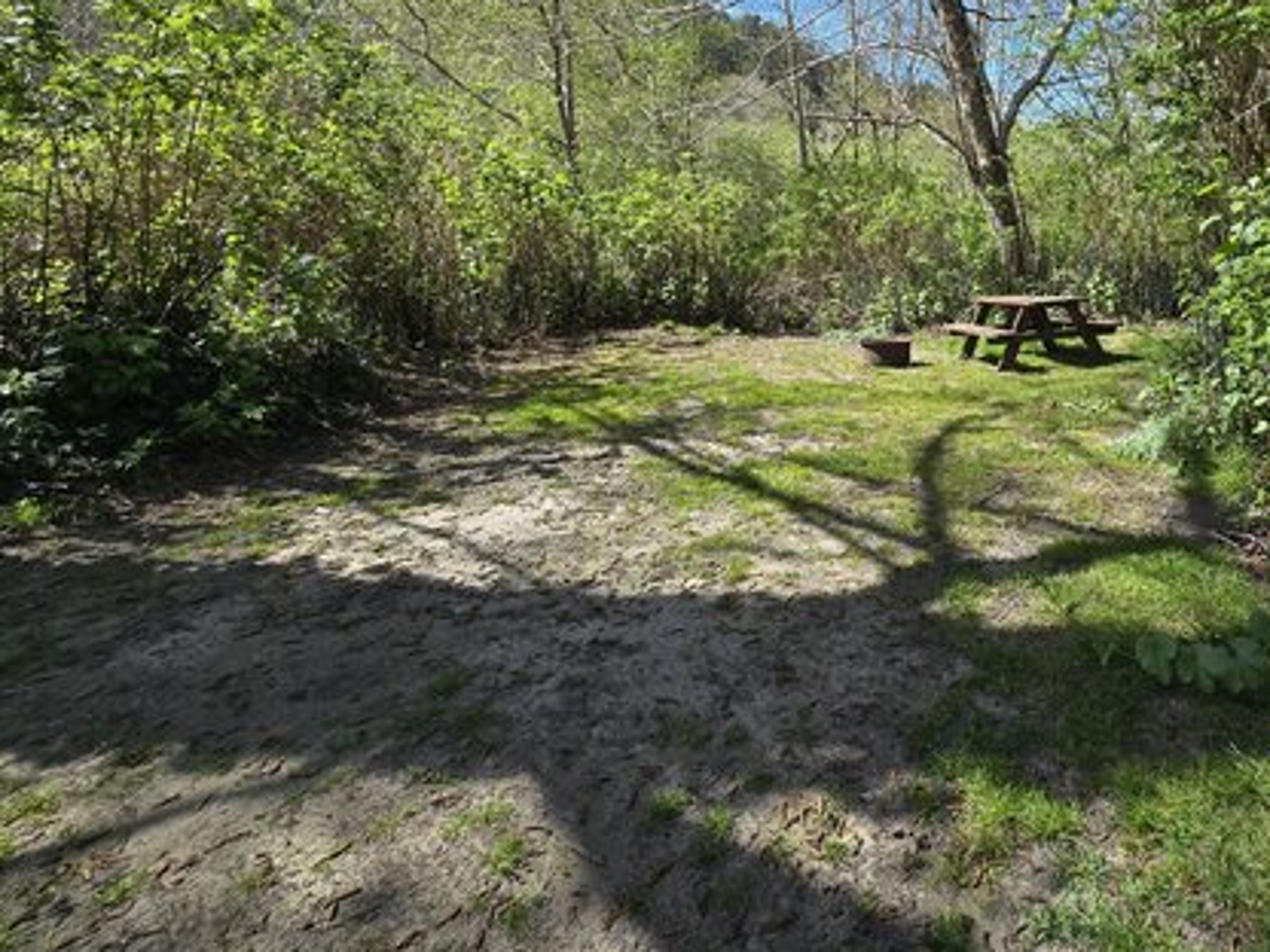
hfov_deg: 76.9
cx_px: 922
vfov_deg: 63.3
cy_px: 278
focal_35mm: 20
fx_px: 734
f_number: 2.2
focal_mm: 2.2
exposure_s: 1/845
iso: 50
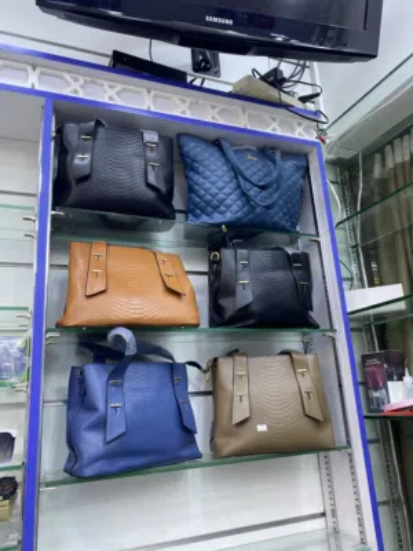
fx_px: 414
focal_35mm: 26
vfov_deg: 67.3
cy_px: 276
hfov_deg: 53.1
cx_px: 206
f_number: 1.8
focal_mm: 4.25
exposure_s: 1/100
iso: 100
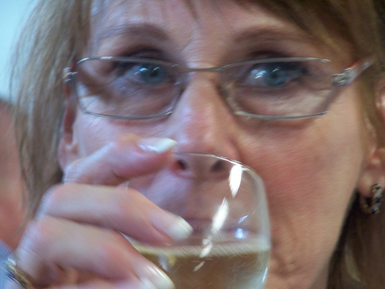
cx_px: 192
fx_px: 2325
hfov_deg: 9.5
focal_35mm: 209
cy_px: 144
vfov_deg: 7.1
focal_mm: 34.6
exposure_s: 1/10
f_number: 3.2
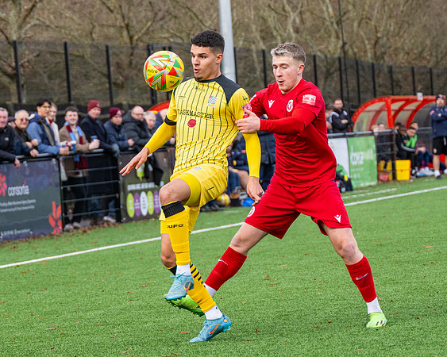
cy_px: 163
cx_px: 227
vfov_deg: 8.0
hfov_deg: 10.0
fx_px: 2566
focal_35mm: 194
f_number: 4
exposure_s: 1/1600
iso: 800
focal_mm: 101
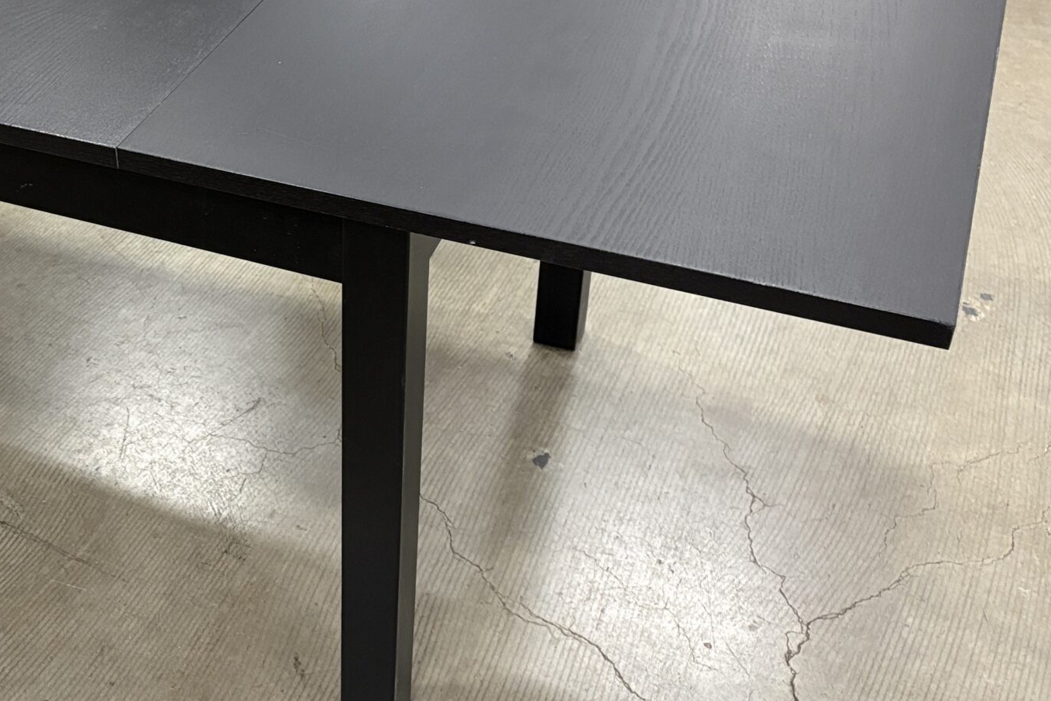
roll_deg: +5.8
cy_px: 175
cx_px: 108
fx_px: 1489
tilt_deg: -32.0
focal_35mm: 51
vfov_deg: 26.2
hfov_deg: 36.5
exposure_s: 1/60
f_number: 1.6
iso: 320
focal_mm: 5.96
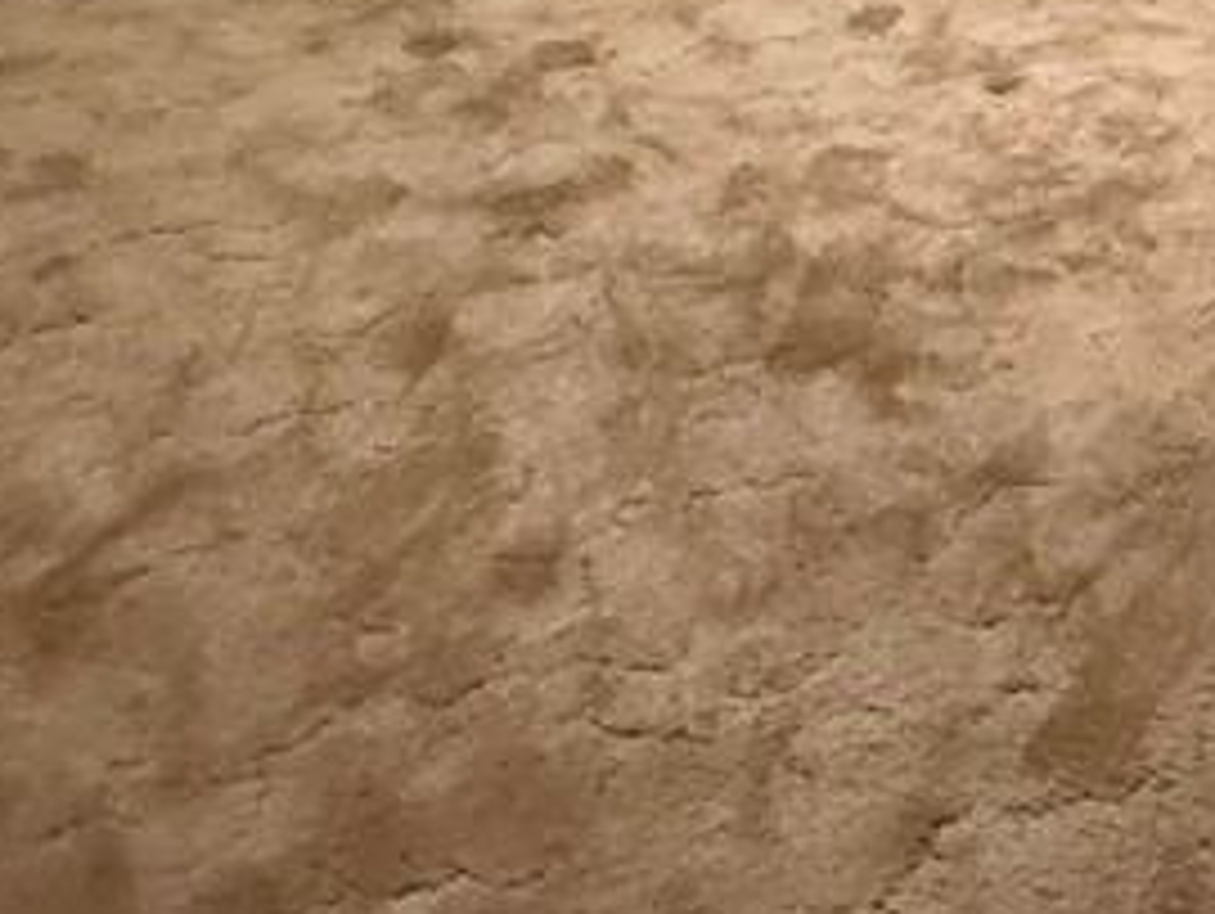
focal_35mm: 53
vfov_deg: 21.5
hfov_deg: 35.0
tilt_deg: -3.7
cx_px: 976
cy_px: -572
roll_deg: -2.0
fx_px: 1862
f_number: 2.2
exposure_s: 1/120
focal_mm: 2.22
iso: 500
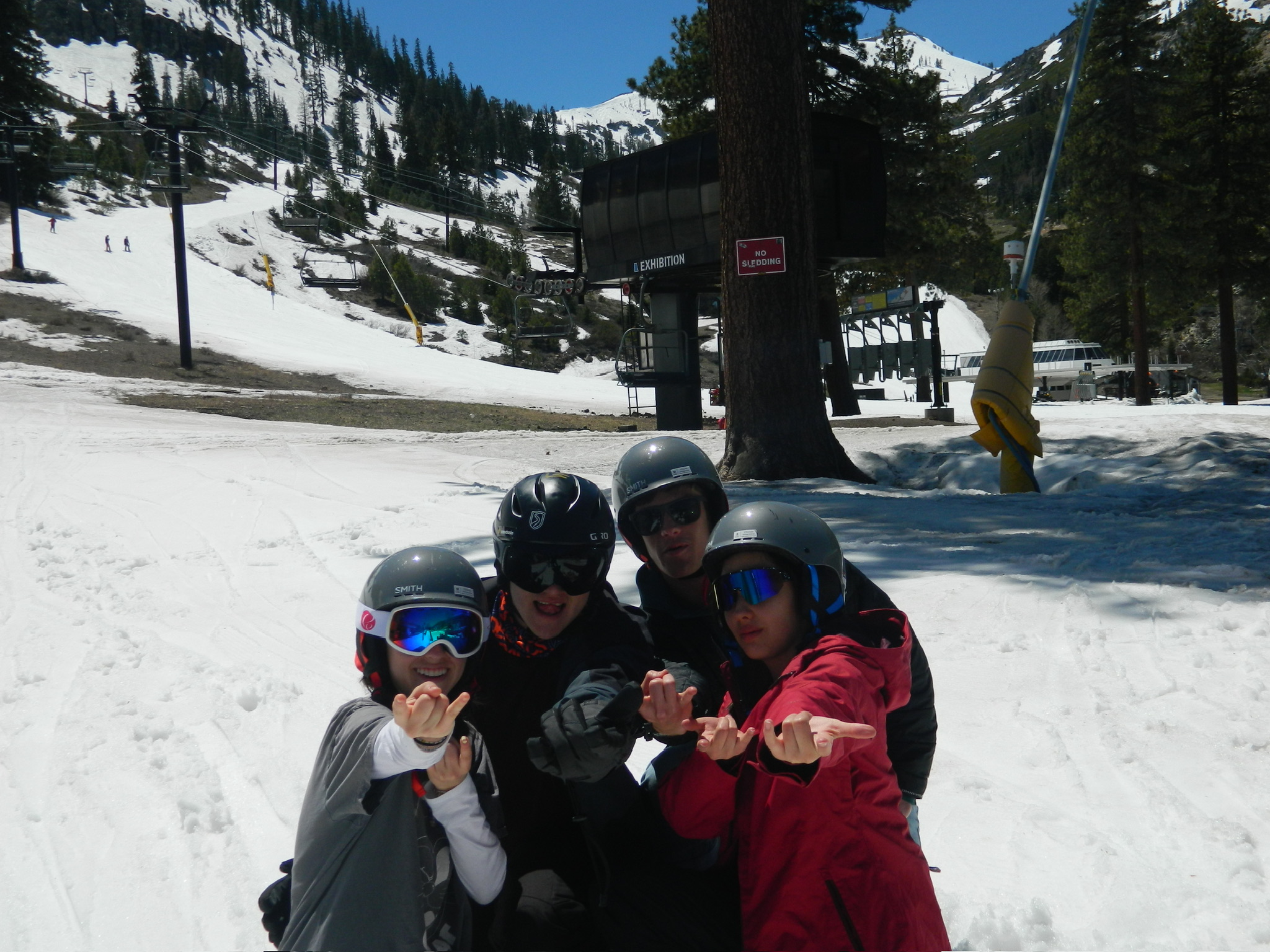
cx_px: 635
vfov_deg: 35.1
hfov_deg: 45.8
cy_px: 476
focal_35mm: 41
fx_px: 1504
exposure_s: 1/320
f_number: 9.8
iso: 80
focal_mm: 7.3
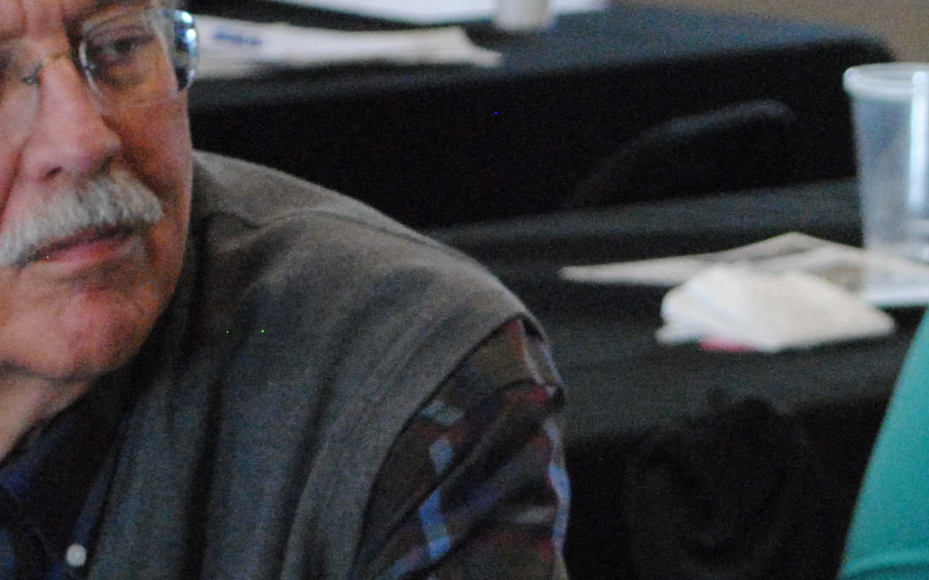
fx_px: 7642
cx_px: 1050
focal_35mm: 302
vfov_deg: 4.3
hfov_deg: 6.9
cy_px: 658
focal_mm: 55
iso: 1400
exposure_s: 1/30
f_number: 5.6
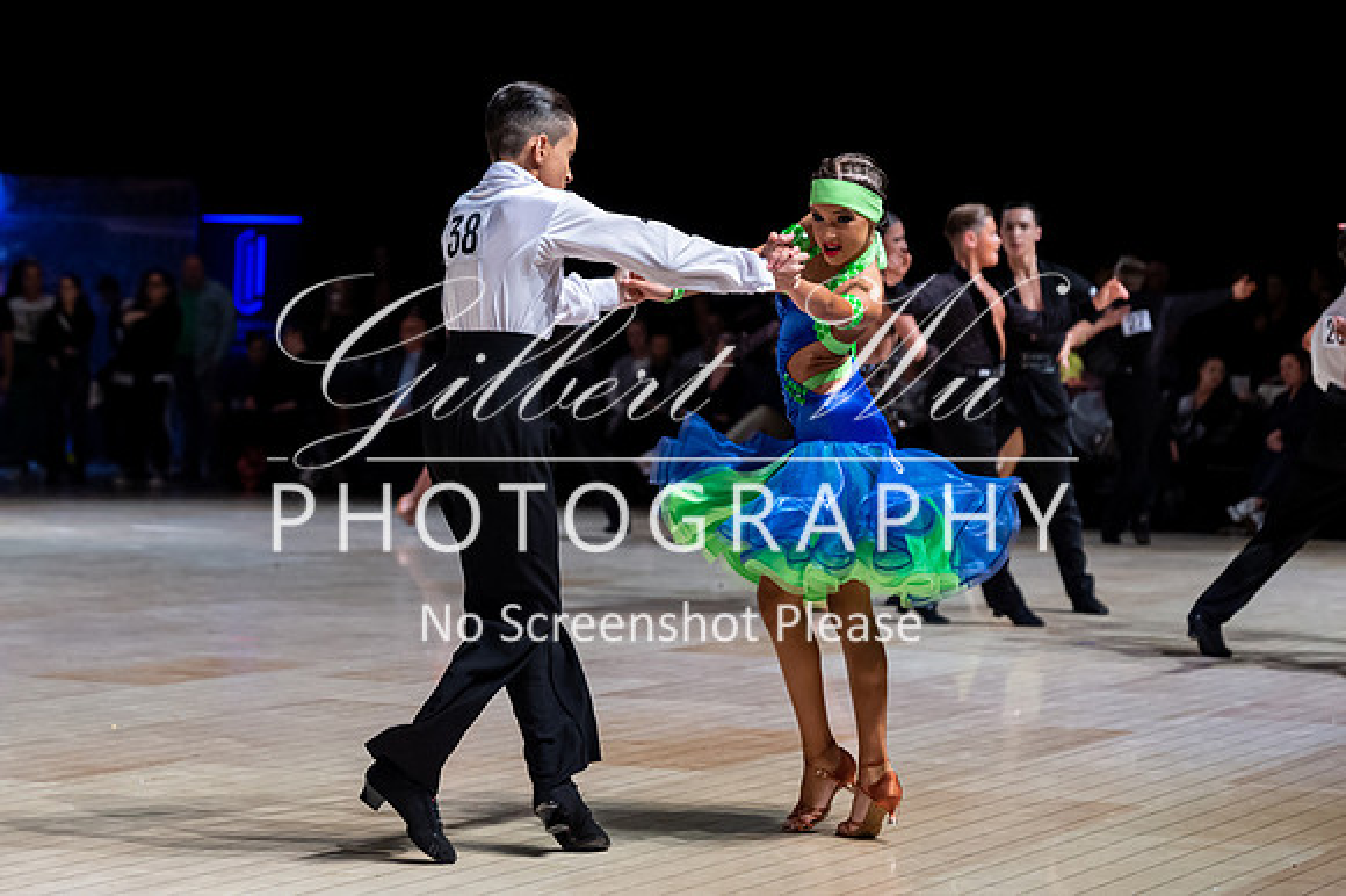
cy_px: 449
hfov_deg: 19.4
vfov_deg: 13.0
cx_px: 617
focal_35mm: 106
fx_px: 3945
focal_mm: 90
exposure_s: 1/400
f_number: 3.5
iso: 3200
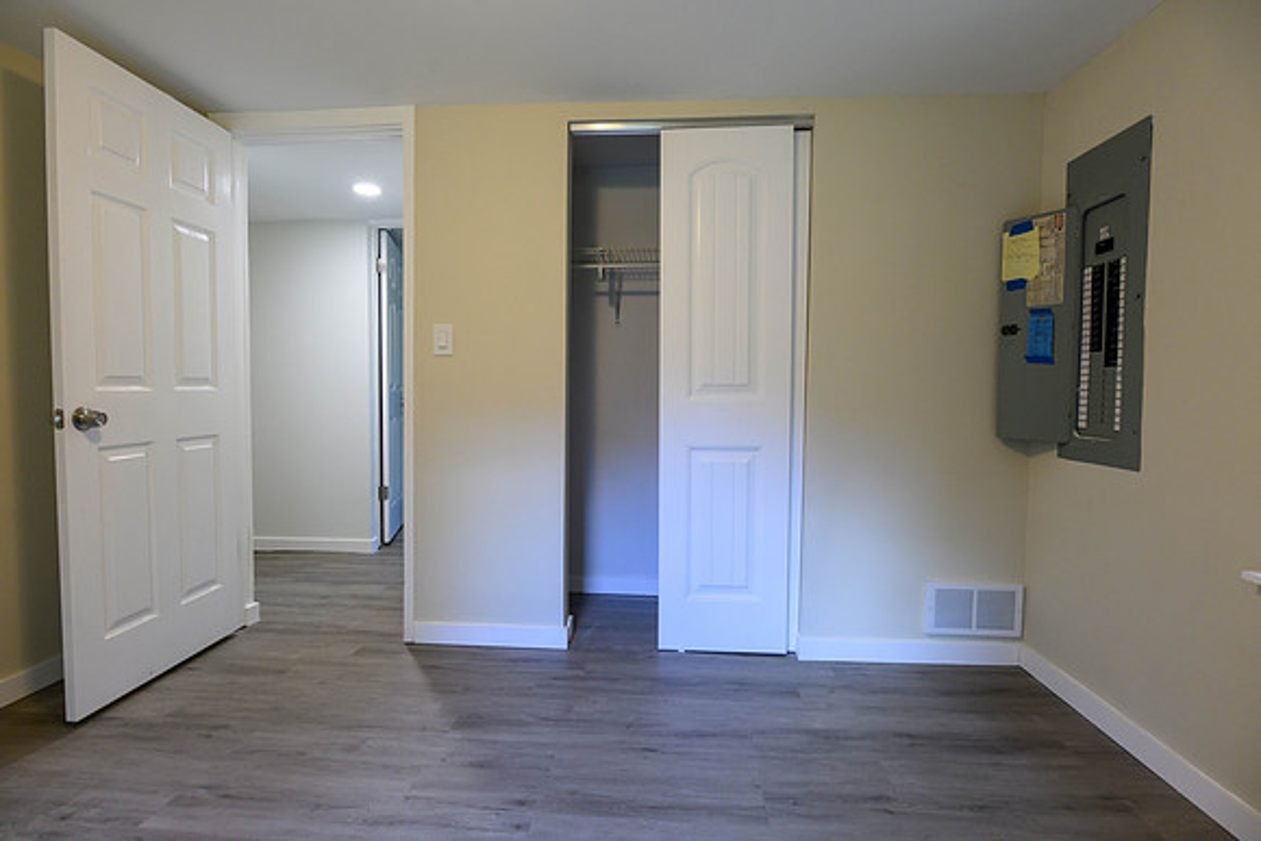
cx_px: 630
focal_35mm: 17
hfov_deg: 93.3
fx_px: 596
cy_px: 420
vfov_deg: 70.5
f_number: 5
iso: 1000
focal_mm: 17
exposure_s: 1/80
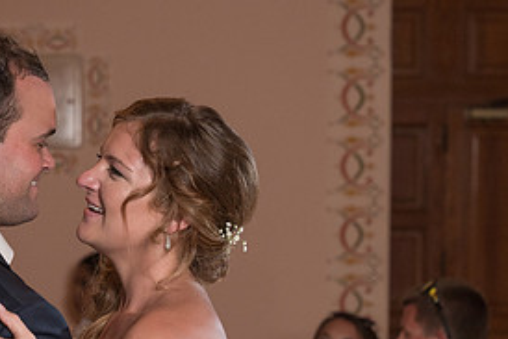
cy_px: 299
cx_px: 41
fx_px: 2089
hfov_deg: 13.7
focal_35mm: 148
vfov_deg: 9.2
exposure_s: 1/200
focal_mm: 70
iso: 1250
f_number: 4
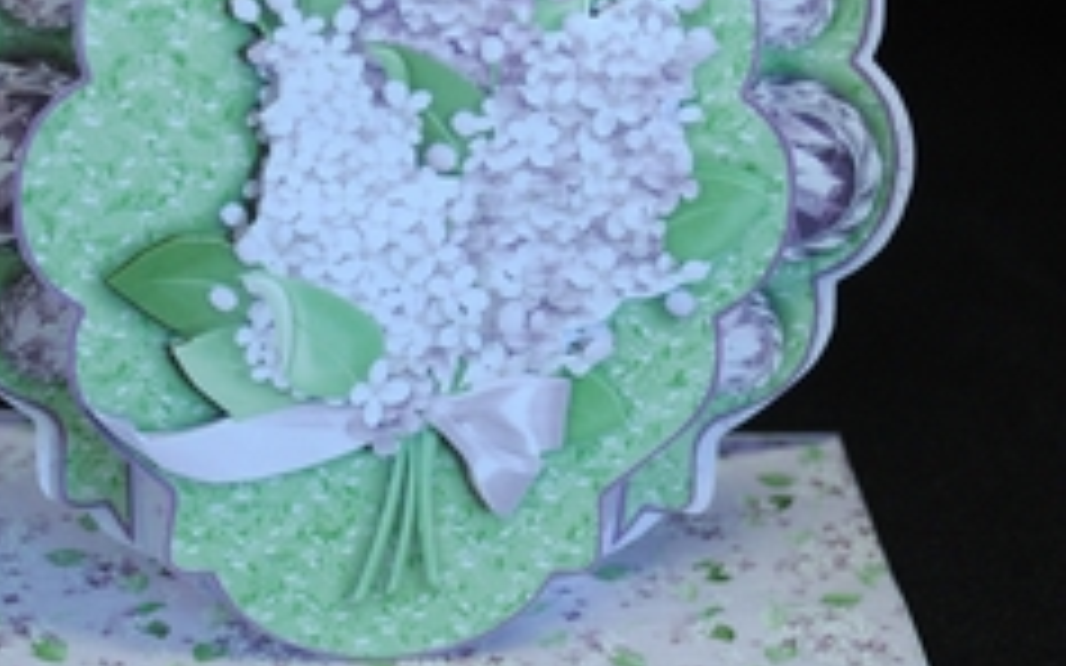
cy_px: 263
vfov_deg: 14.0
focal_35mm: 93
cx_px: 513
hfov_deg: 22.3
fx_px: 2701
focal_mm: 32
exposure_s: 1/30
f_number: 4.8
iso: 450
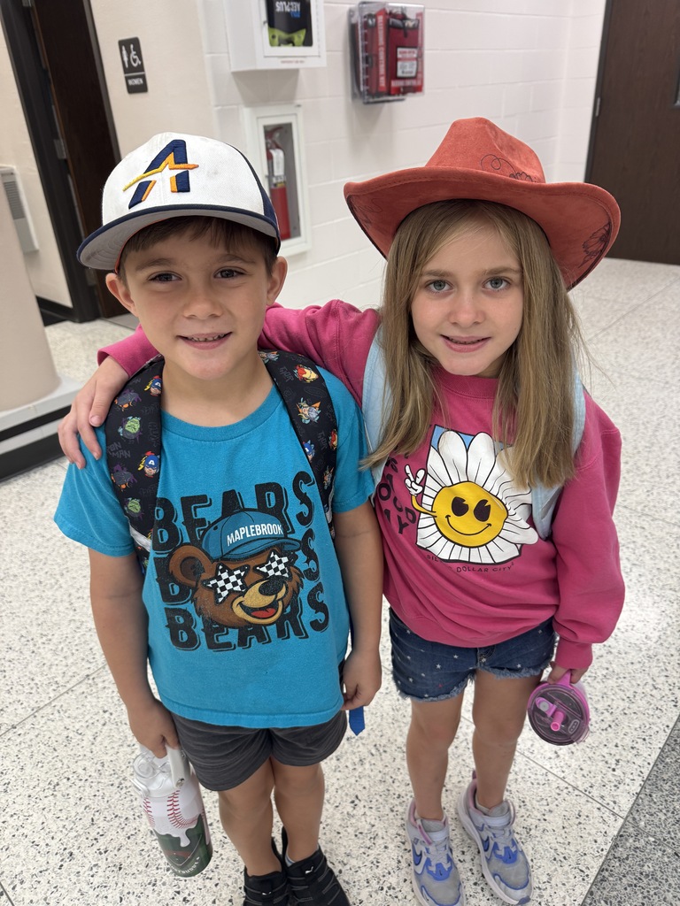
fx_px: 629
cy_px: 453
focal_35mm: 24
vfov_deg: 71.6
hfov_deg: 56.8
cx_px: 340
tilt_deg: -28.7
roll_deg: +3.8
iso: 160
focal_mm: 6.76
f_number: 1.78
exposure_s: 1/60
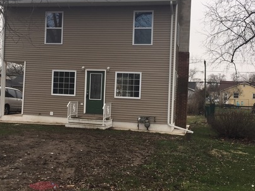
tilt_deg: +0.1
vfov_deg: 31.6
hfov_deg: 41.2
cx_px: 121
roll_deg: -2.5
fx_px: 339
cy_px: 92
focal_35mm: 46
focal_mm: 4.15
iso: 40
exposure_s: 1/223
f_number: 2.2
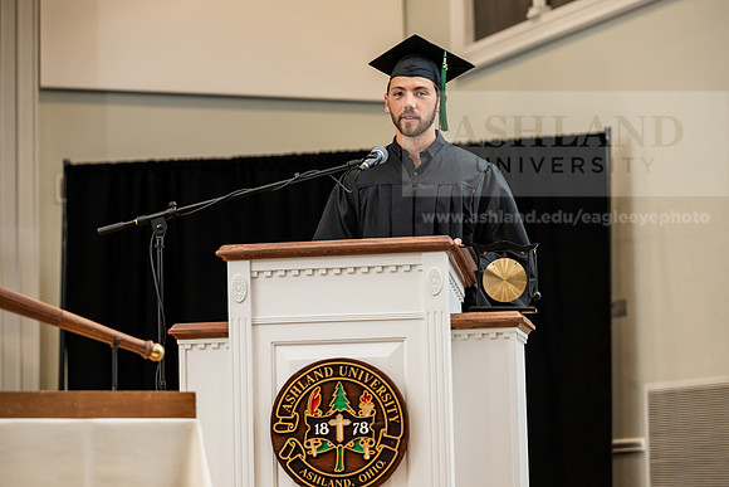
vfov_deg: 13.0
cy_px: 244
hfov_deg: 19.5
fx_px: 2127
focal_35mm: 105
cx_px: 364
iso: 1600
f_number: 3.2
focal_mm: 105
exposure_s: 1/200
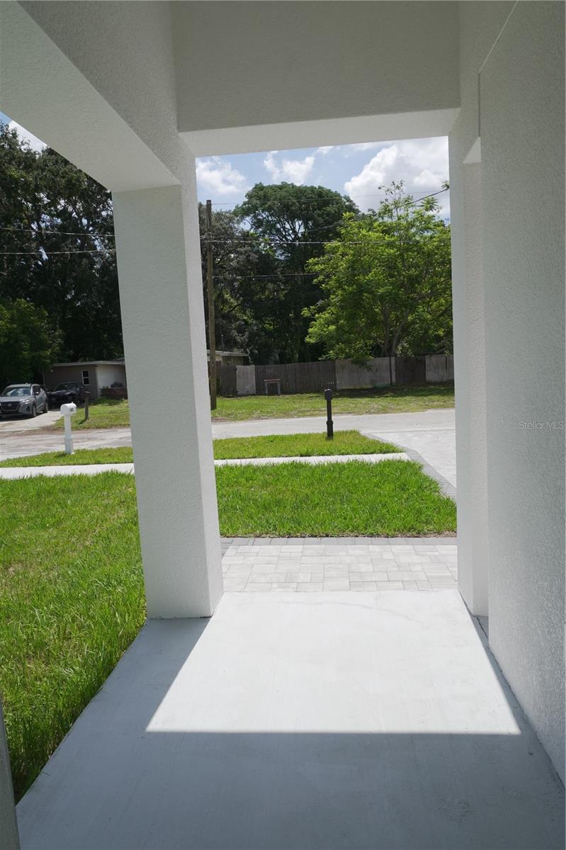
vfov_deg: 73.8
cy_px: 425
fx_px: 566
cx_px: 283
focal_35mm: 24
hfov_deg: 53.1
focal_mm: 16
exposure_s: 1/200
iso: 100
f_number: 10
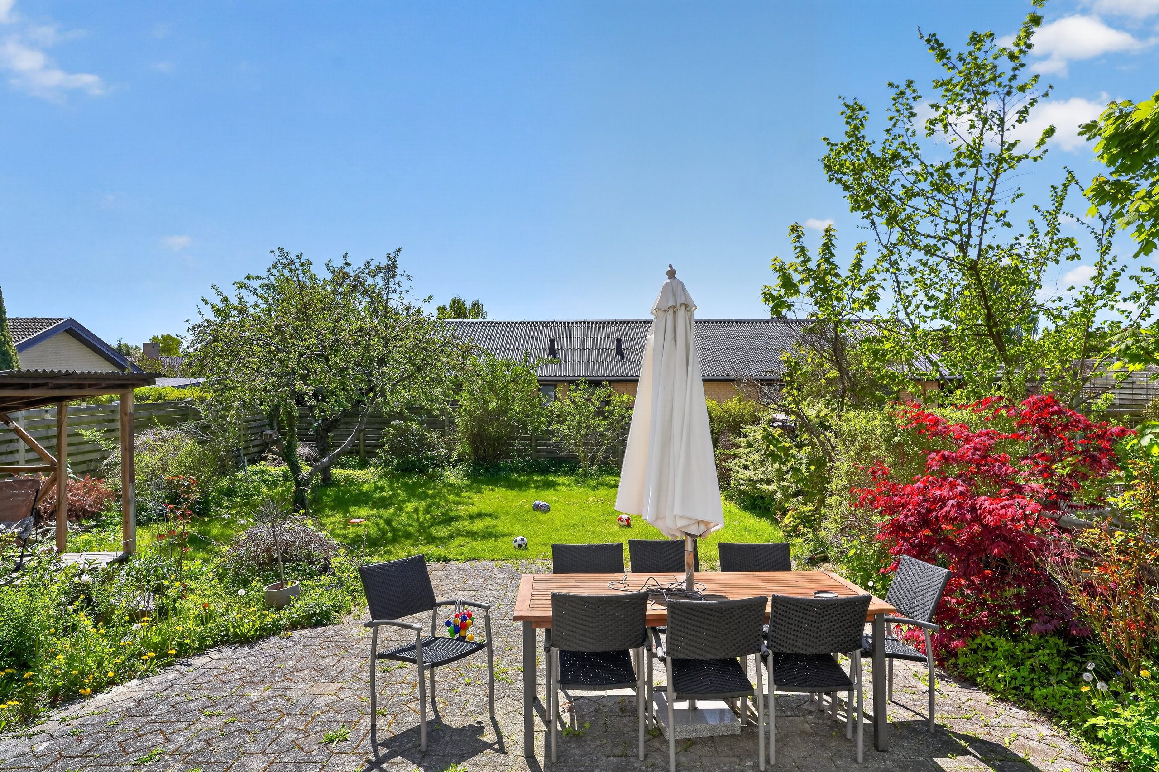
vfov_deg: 57.2
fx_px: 708
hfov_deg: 78.6
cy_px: 386
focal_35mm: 22
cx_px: 580
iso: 400
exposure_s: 1/200
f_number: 8
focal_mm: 22
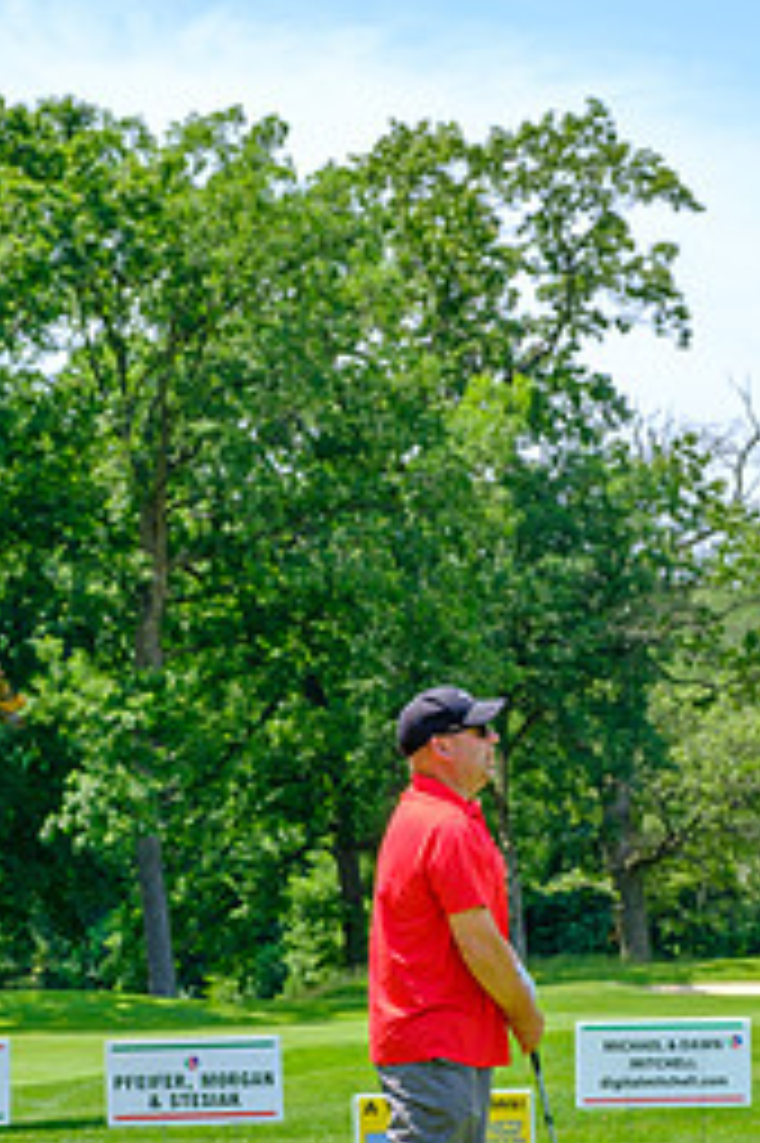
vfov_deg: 18.7
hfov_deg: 12.7
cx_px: 418
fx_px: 3424
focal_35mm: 108
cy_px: 990
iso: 200
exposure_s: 1/500
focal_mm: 40.7
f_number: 5
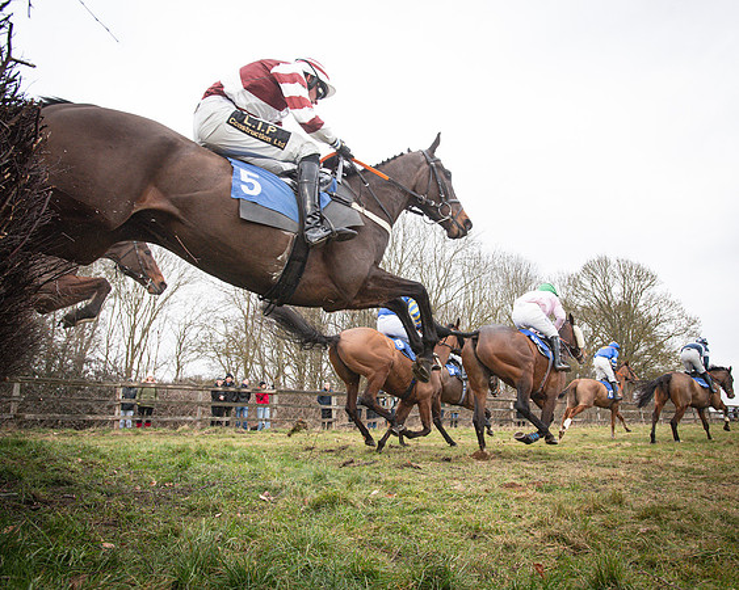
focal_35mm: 23
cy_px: 294
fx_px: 503
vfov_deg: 60.8
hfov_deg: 72.4
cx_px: 402
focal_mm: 20
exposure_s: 1/1600
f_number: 6.3
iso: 2000
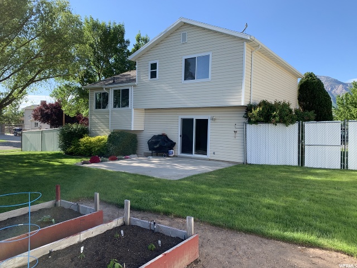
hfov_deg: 67.3
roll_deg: -0.7
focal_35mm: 26
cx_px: 178
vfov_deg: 53.1
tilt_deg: -0.5
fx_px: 268
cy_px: 134
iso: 25
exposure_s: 1/771
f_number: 1.8
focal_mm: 4.25
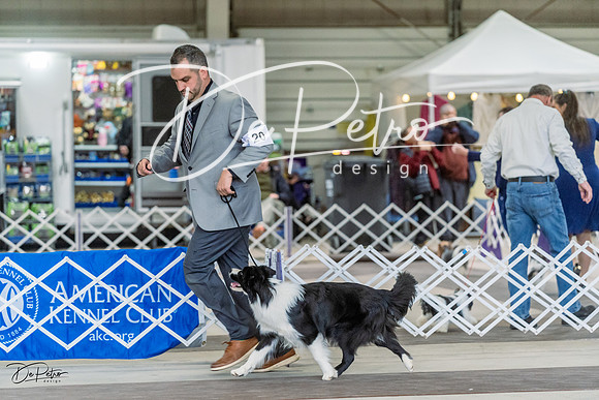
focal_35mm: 135
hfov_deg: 15.2
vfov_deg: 10.2
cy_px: 200
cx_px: 300
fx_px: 2247
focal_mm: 135
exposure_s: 1/400
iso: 6400
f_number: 4
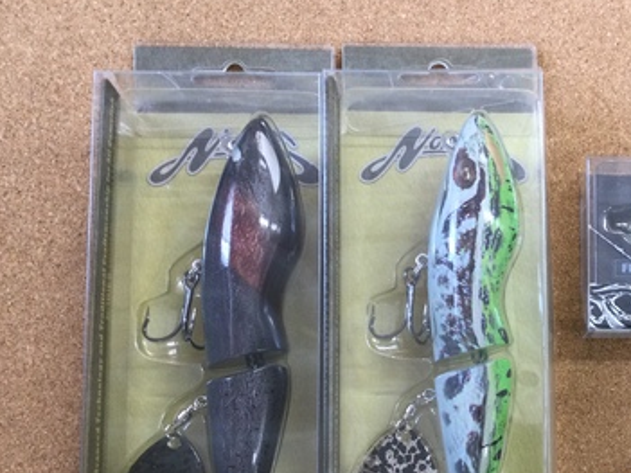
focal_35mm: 53
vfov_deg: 27.3
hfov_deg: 34.7
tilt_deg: -83.7
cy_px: 322
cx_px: 532
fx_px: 966
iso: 50
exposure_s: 1/30
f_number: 2.4
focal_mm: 3.3
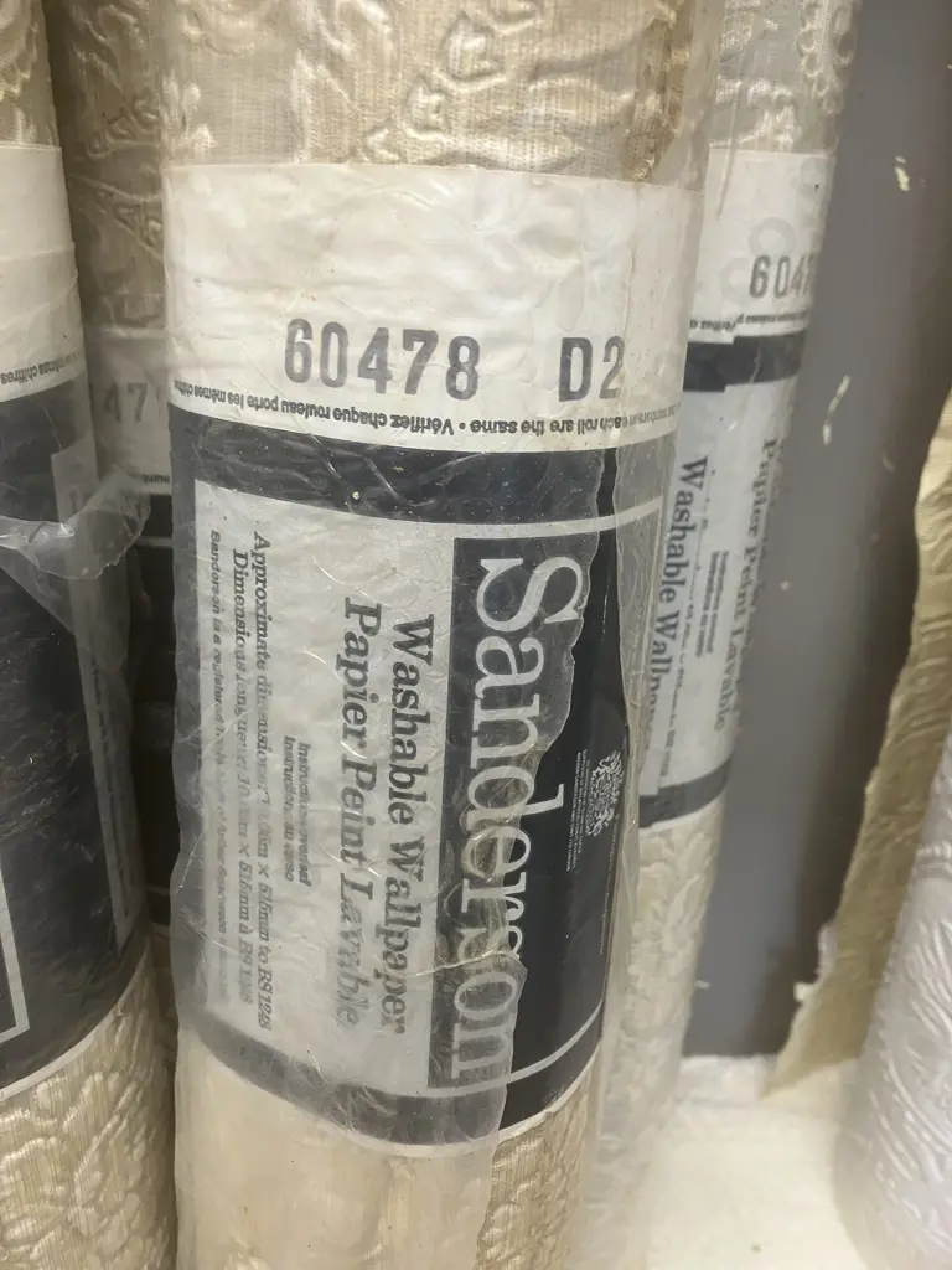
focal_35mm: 28
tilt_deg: -26.1
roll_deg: -3.4
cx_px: 476
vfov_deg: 63.4
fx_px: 1027
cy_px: 635
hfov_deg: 49.7
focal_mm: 3.99
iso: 80
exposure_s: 1/50
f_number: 1.8
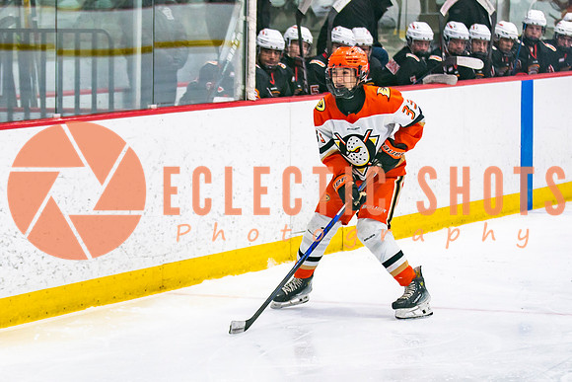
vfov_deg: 7.8
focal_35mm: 175
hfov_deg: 11.7
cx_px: 229
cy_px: 233
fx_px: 2788
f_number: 2.8
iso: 640
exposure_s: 1/640
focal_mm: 88
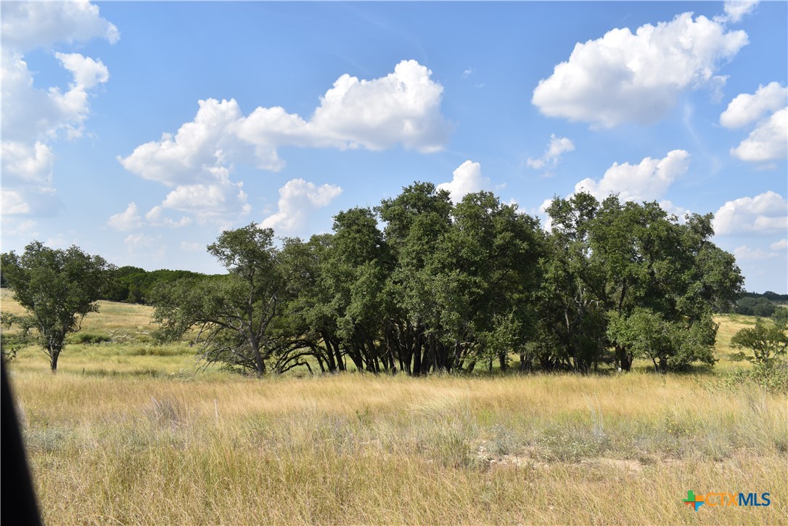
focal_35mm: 30
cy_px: 263
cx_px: 394
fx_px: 657
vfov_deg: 43.6
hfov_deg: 61.9
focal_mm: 20
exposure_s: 1/250
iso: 100
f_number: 8
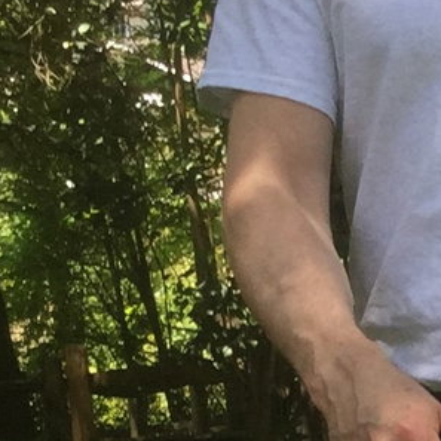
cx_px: 922
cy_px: 757
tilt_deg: -12.4
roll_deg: +2.7
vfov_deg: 8.6
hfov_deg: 8.4
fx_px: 2839
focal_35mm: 197
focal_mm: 3.3
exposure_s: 1/171
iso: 25
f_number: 2.4
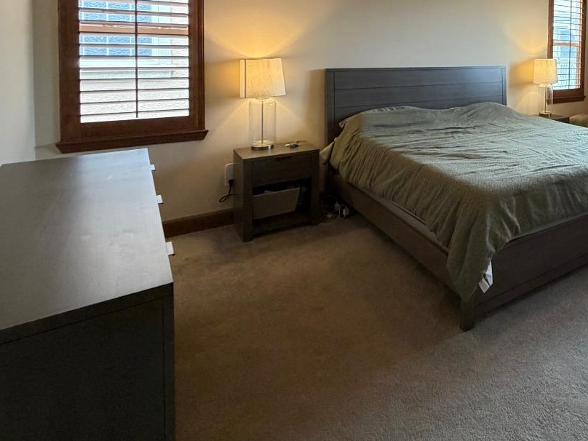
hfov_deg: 58.0
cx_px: 526
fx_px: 442
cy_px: 63
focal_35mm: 26
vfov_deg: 48.7
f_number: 2.2
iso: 320
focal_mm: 2.22
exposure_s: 1/59
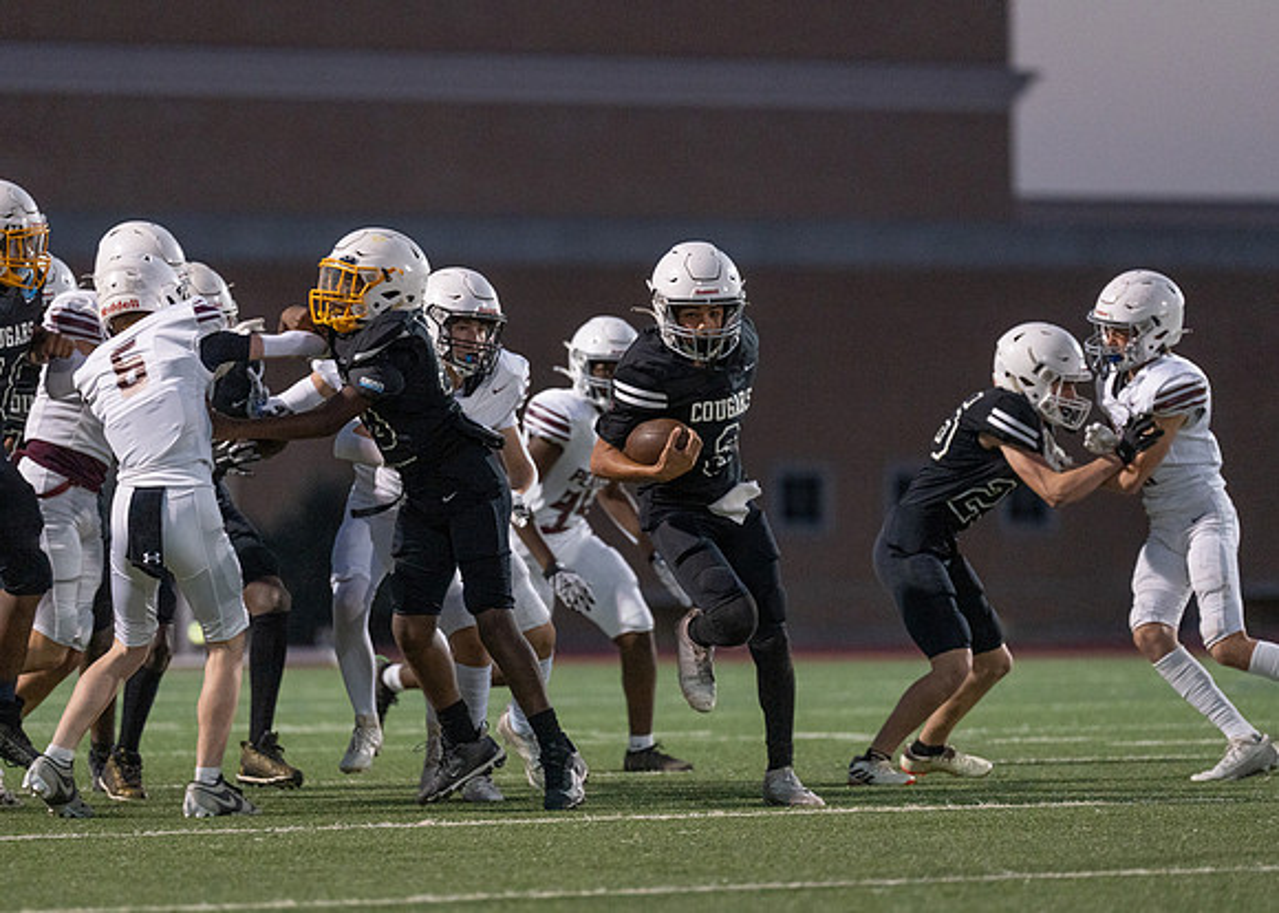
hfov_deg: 8.2
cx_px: 614
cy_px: 458
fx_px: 8969
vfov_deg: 5.8
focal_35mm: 247
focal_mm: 200
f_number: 2.8
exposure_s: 1/1000
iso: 1600
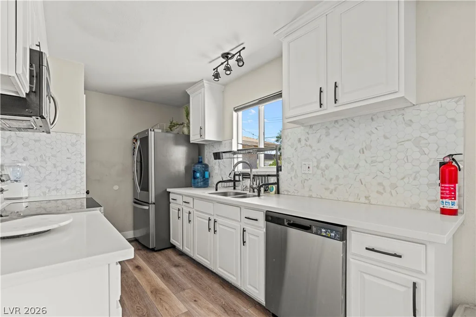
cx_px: 238
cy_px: 158
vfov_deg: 73.8
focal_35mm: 16
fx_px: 212
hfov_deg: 96.7
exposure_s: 1/40
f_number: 5.6
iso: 2000
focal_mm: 16
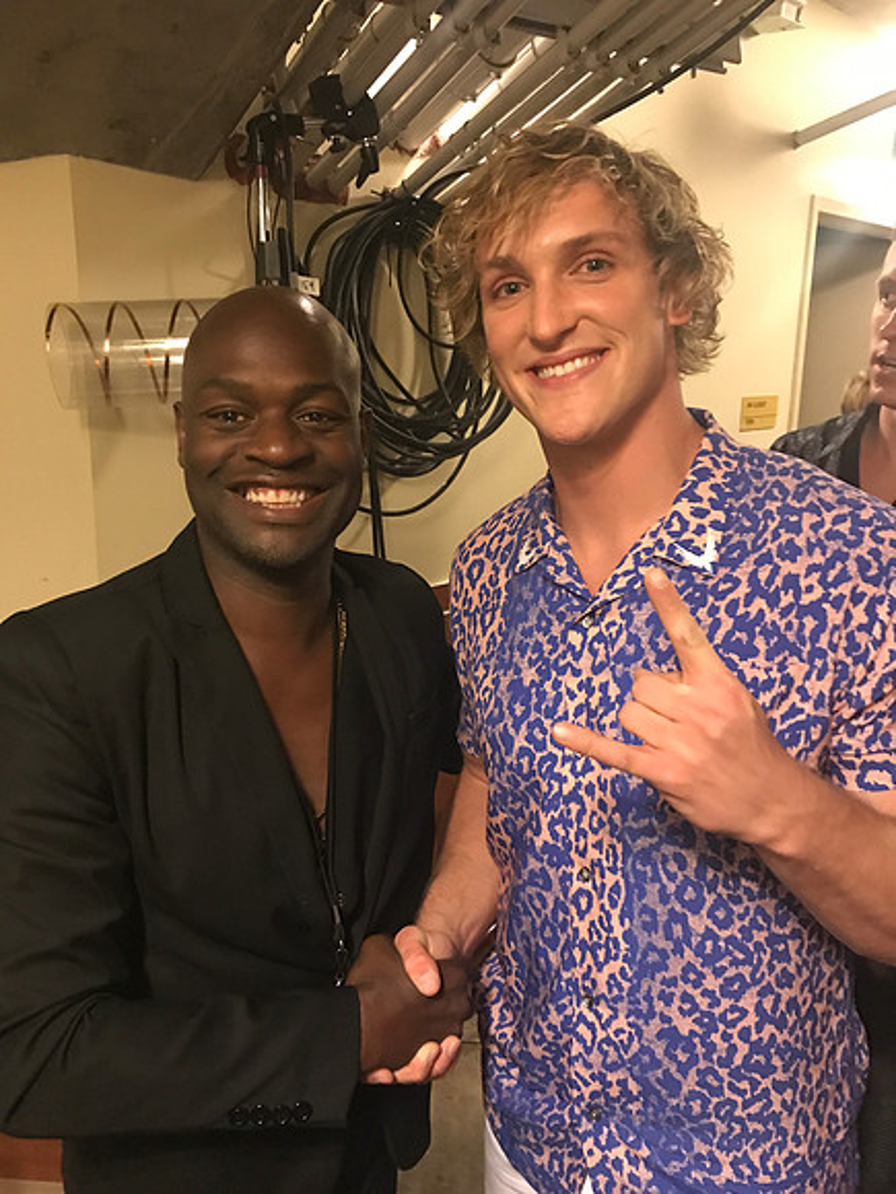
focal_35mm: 28
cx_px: 448
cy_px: 597
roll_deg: -1.1
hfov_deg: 49.7
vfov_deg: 63.4
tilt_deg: -13.0
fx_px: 966
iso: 100
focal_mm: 3.99
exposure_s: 1/4
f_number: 1.8
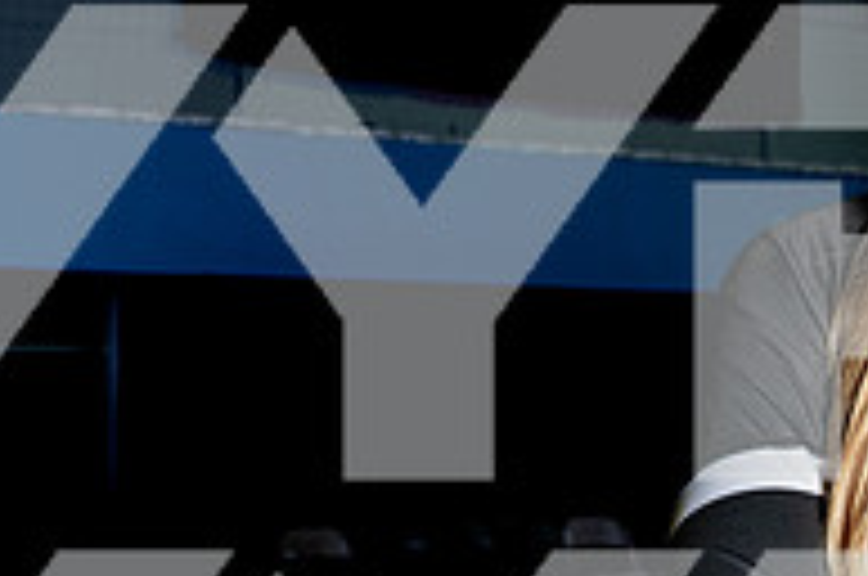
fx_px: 1757
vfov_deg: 18.6
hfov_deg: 27.5
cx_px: 607
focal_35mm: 73
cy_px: 245
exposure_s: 1/200
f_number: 4.5
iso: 250
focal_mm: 24
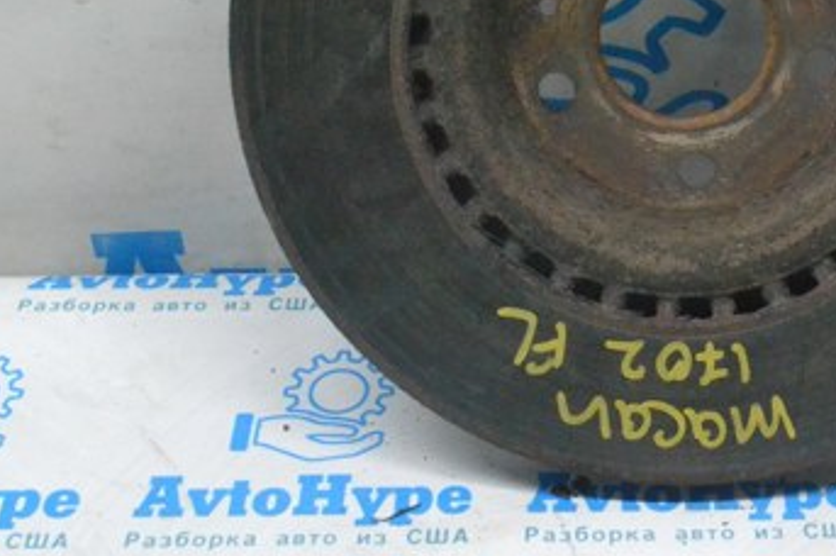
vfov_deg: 16.0
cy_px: 63
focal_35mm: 84
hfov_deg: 23.6
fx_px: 1949
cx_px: 734
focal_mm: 30
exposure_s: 1/160
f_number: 10
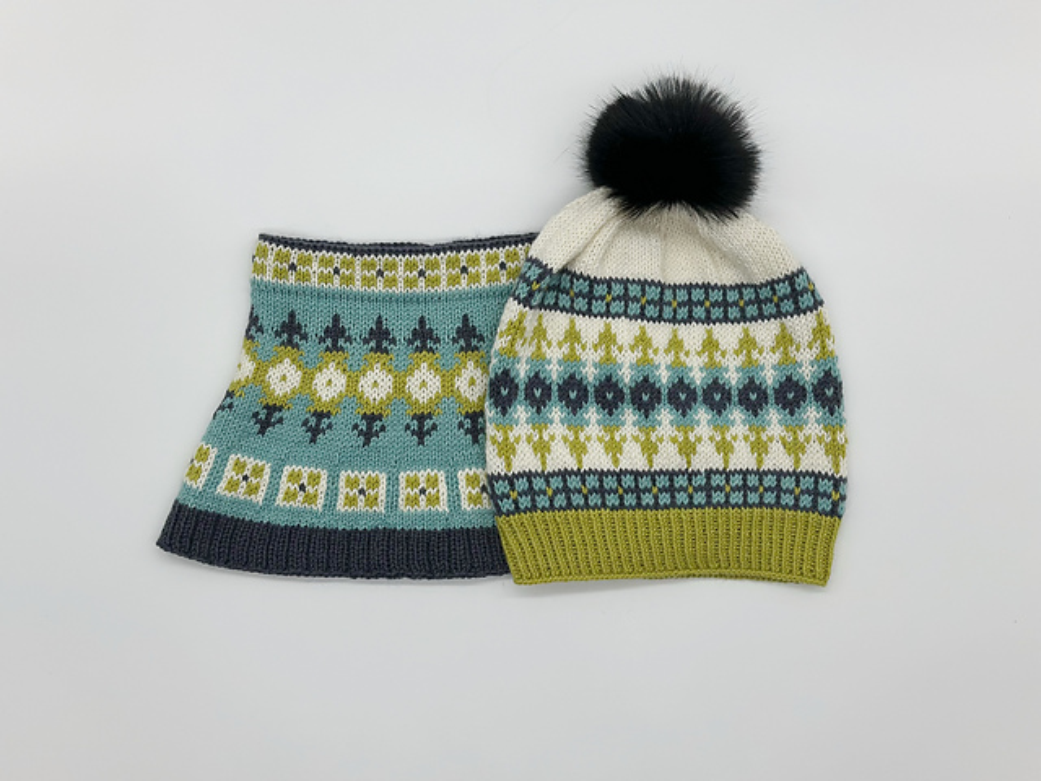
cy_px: 390
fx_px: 1443
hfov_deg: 39.7
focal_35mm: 48
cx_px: 520
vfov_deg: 30.3
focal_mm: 6.86
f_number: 1.78
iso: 64
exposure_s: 1/177
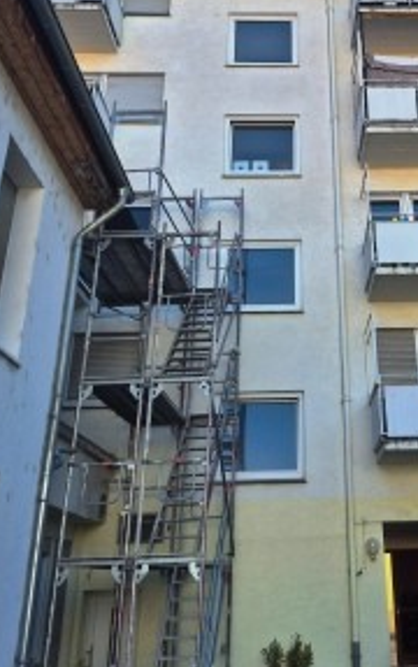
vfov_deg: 51.1
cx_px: 316
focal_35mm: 38
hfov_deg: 33.0
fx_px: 691
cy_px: 260
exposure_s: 1/1244
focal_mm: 5.4
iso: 25
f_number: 1.8
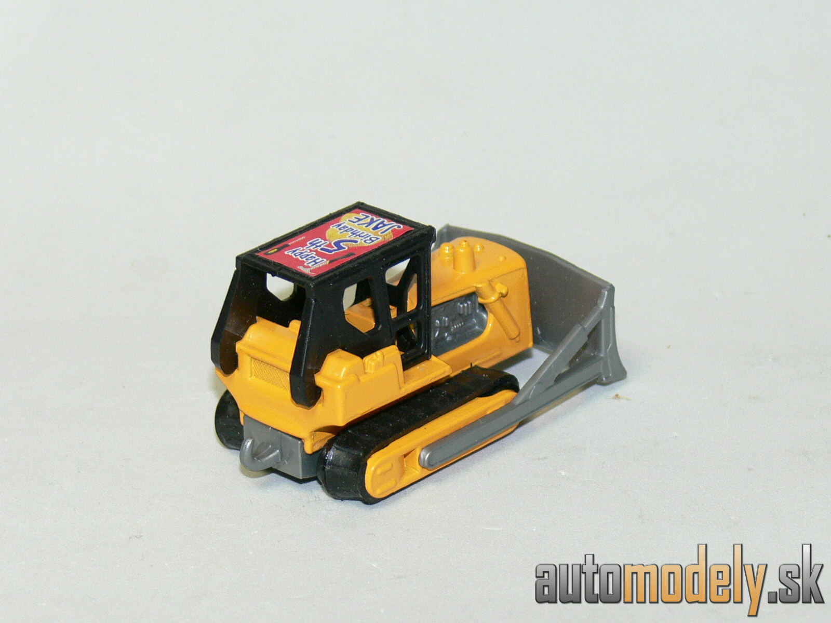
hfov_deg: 15.5
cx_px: 416
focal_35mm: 127
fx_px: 3049
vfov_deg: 11.7
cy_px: 312
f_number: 3.2
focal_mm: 17
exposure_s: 1/30
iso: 100
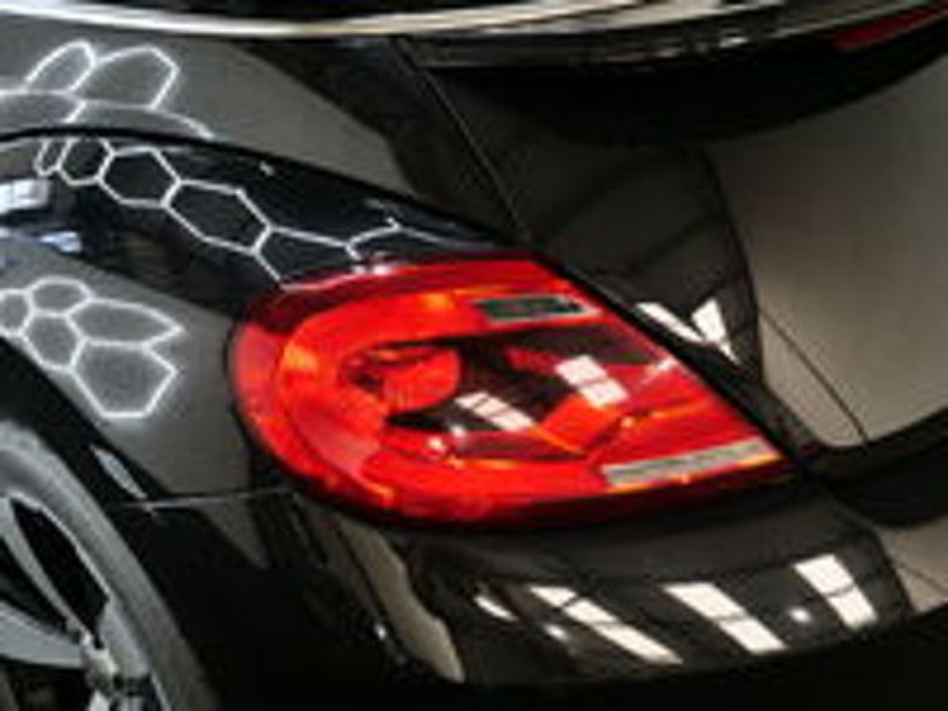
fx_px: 1205
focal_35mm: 44
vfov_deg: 32.9
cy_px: 356
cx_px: 474
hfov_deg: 42.9
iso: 640
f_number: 3.3
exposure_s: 1/60
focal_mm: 22
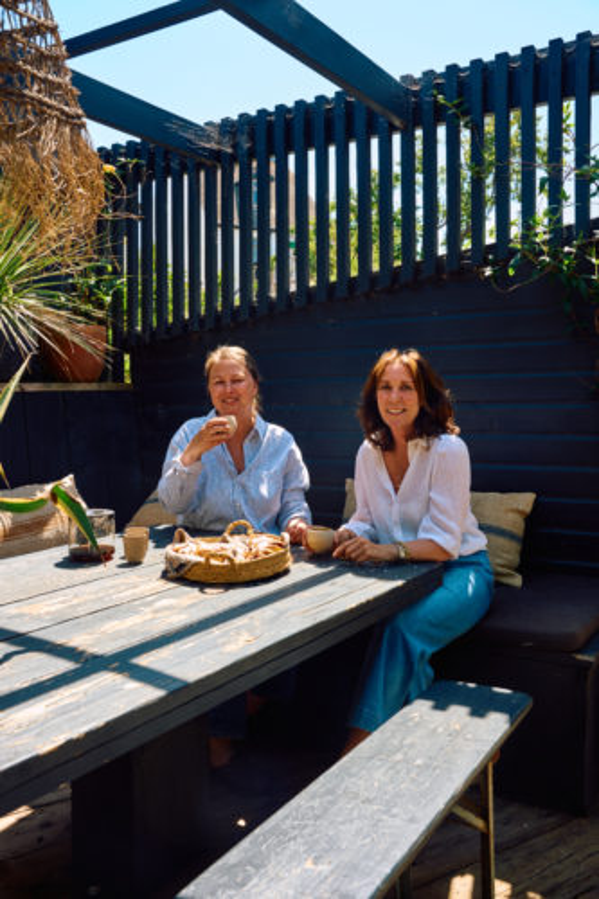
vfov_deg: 58.4
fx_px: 804
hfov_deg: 40.9
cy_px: 450
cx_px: 300
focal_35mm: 32
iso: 125
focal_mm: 32.2
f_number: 5.6
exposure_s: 1/125
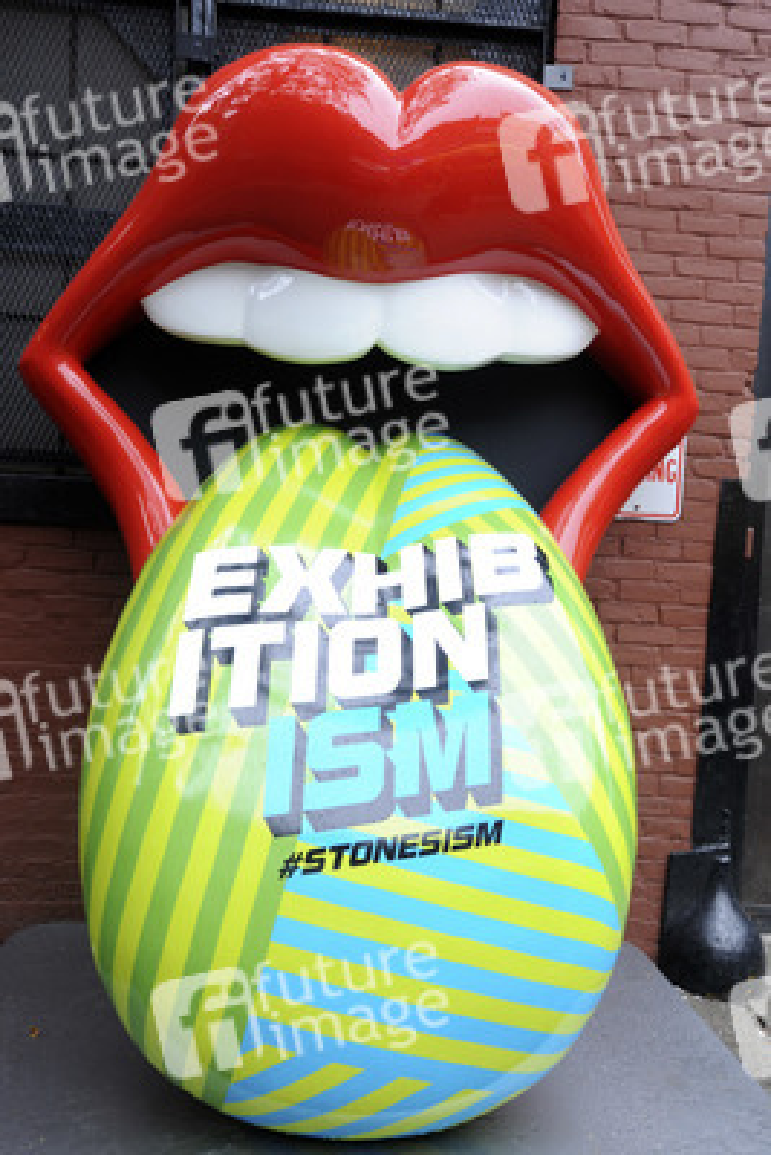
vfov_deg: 54.4
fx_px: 1123
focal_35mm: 35
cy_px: 578
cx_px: 386
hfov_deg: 37.9
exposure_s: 1/400
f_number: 5
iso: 1600
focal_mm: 35
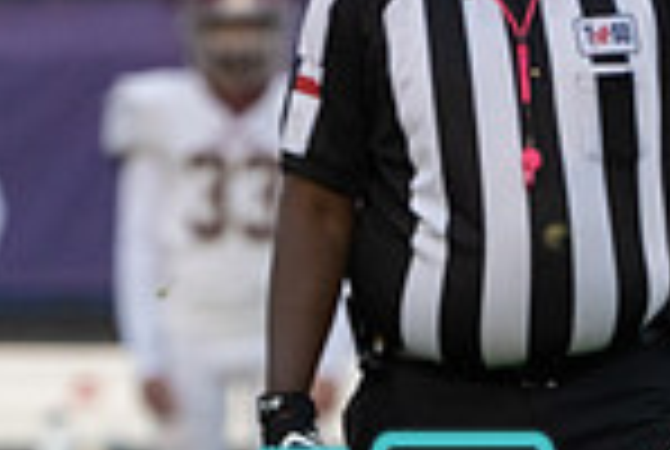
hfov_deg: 1.6
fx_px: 24317
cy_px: 646
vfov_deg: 1.1
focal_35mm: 1304
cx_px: 324
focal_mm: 336
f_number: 5.6
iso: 4000
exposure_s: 1/1250
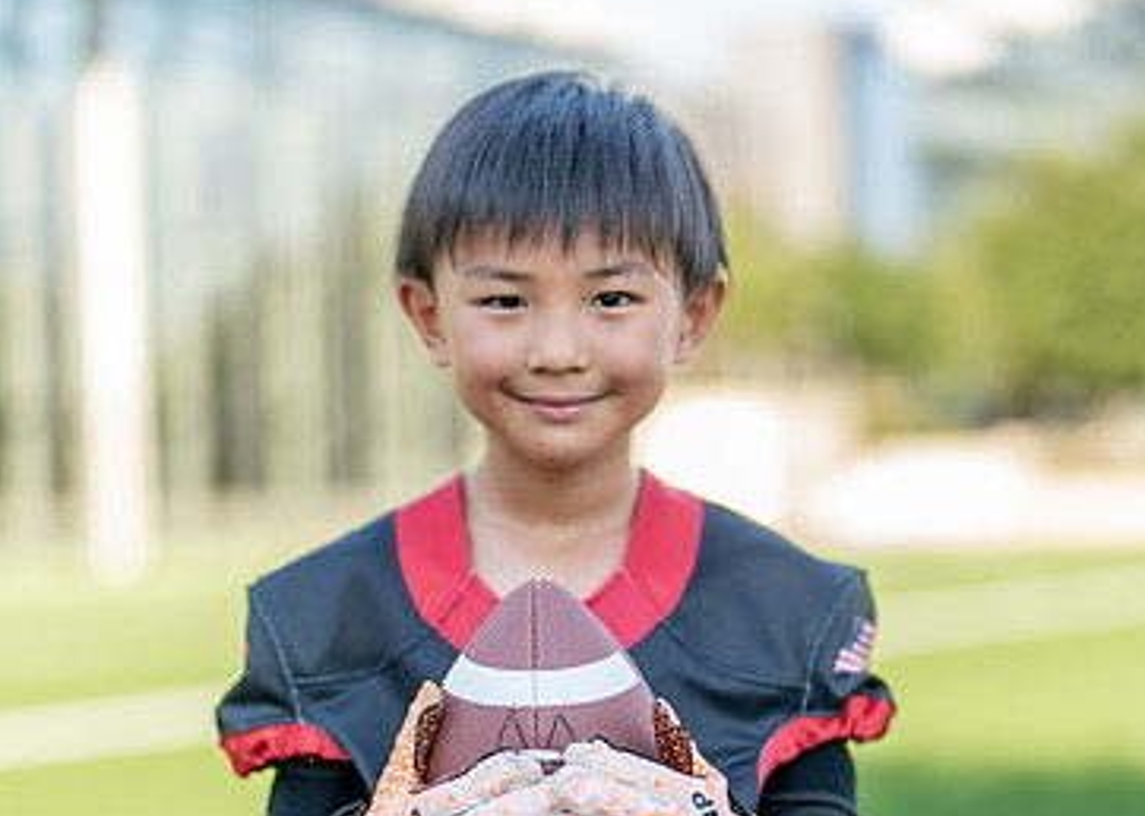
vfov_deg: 16.0
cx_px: 591
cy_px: 610
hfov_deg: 22.4
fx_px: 2892
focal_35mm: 89
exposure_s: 1/1250
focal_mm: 50
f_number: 1.2
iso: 100
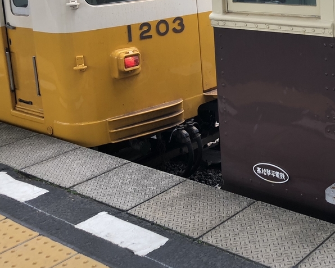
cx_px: 304
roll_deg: +2.1
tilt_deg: -9.2
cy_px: 24
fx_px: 545
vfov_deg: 26.6
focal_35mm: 55
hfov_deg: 32.4
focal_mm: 4
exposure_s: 1/61
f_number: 1.8
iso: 40
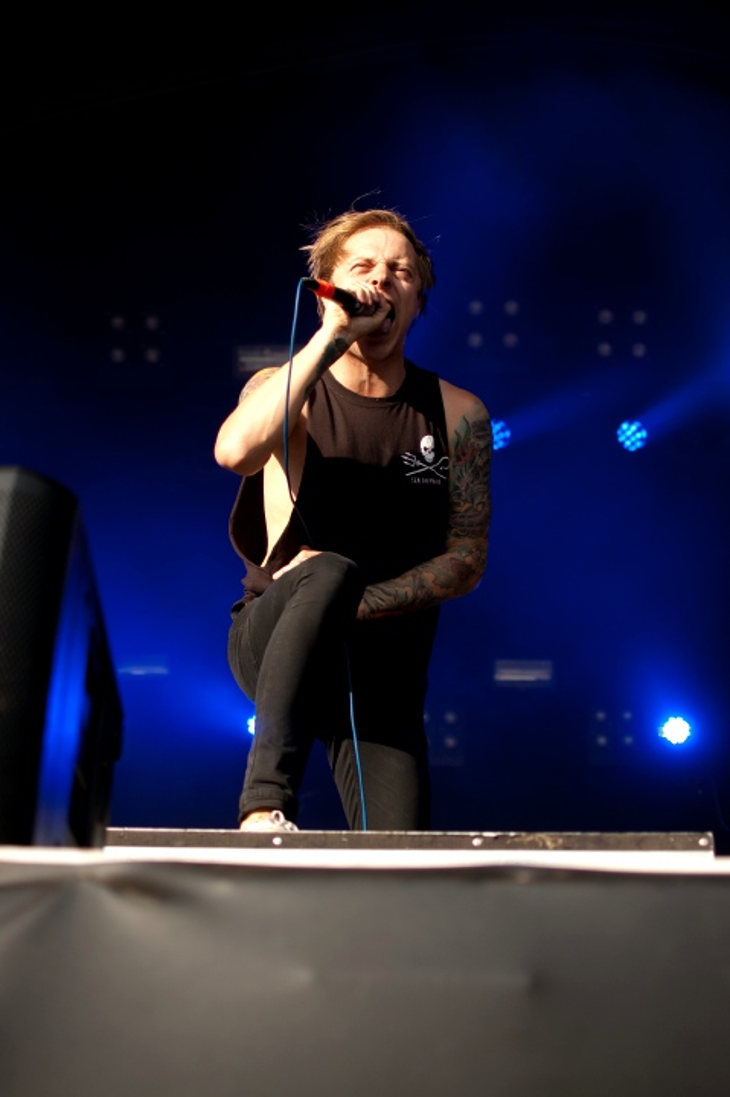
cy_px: 548
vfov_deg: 37.9
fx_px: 1599
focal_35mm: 52
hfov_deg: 25.7
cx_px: 365
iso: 200
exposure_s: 1/2000
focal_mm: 35
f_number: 2.2
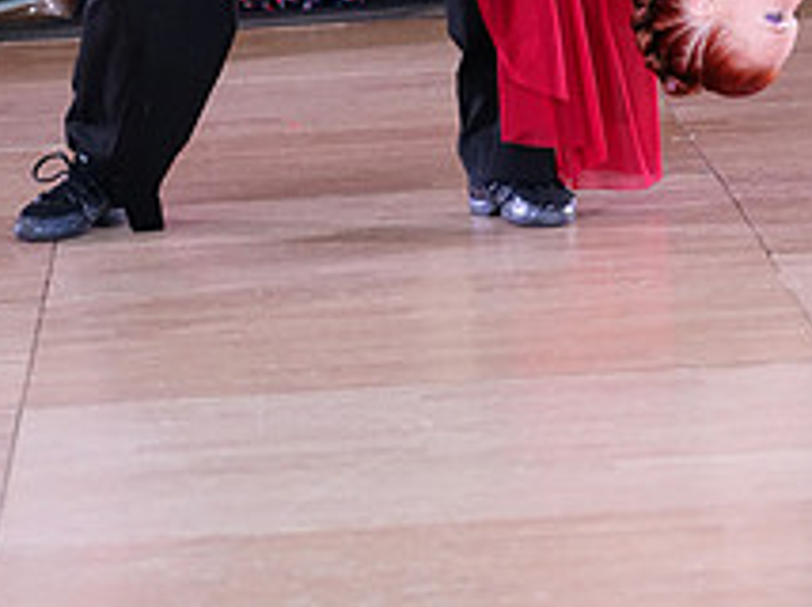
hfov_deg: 7.2
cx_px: 469
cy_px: -190
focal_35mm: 274
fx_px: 6420
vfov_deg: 5.4
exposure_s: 1/250
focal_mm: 105
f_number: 4
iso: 2500
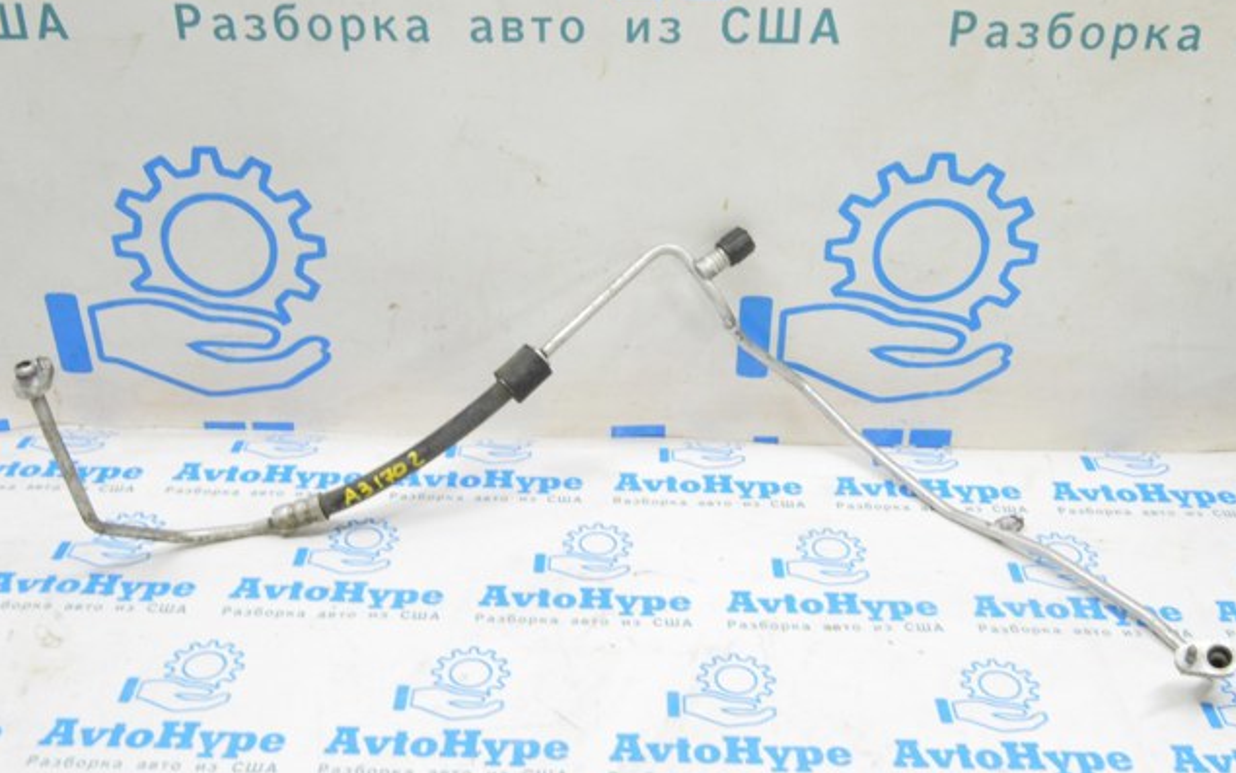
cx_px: 621
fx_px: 1348
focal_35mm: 40
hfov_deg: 49.3
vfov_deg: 32.0
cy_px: 361
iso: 6400
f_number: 20
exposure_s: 1/15
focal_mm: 26
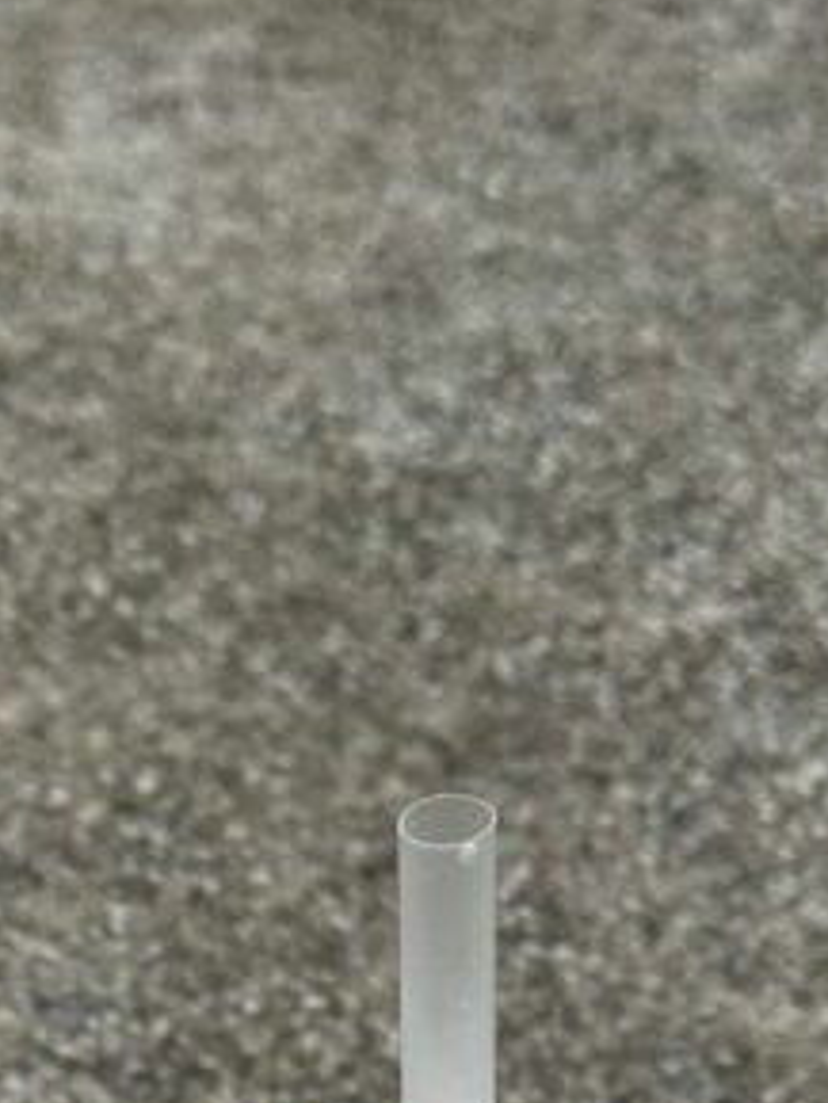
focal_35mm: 170
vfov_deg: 11.1
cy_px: 1710
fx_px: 5418
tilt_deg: -37.0
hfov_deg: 8.6
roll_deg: +2.4
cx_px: -290
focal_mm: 6.86
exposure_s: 1/1227
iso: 64
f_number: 1.78
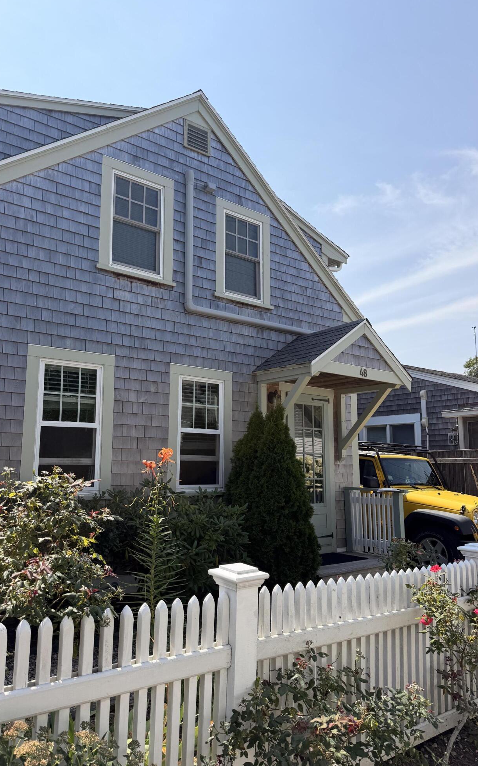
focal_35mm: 26
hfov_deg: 47.6
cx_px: 225
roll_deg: +0.2
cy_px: 387
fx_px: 542
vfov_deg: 70.4
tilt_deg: +6.8
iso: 100
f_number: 1.78
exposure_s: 1/4405
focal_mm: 6.76
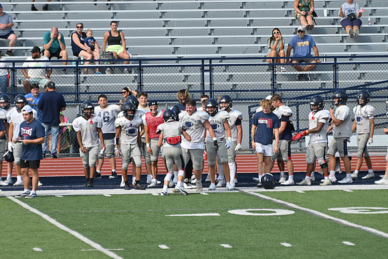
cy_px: 130
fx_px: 4042
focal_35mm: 375
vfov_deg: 3.7
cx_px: 194
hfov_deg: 5.5
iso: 140
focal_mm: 250
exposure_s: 1/800
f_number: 5.6
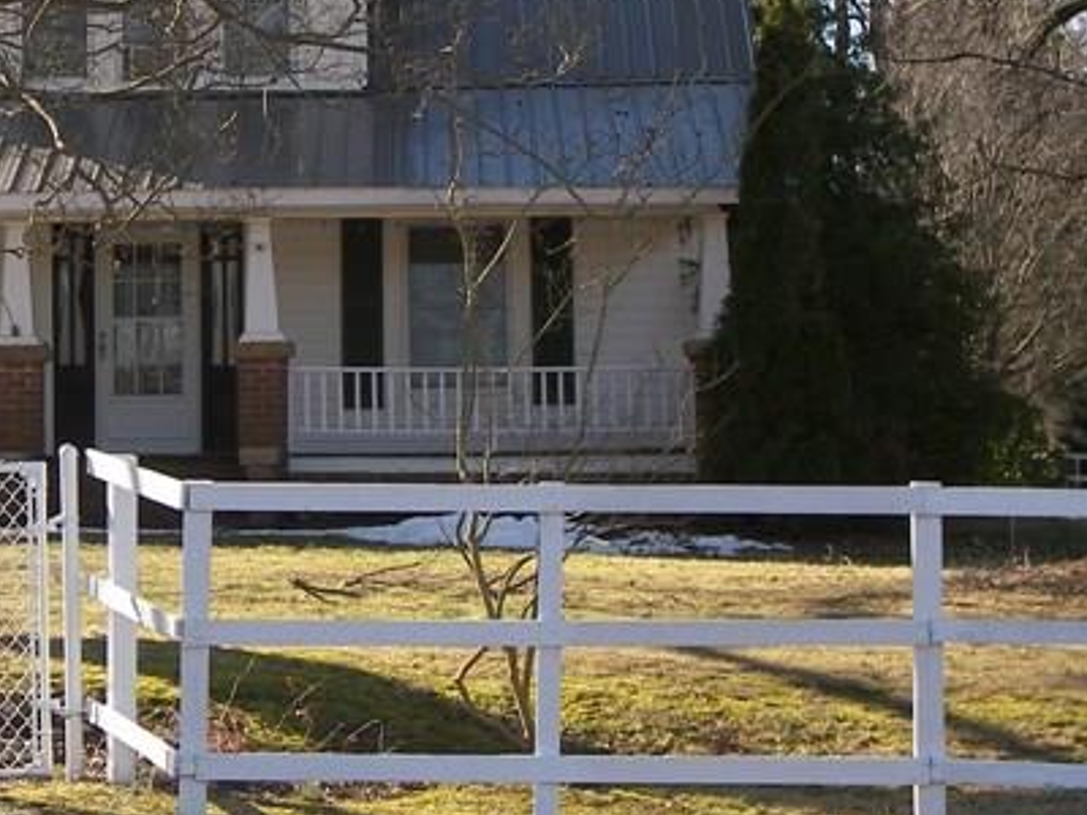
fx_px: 3862
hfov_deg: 15.8
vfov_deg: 12.0
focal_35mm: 123
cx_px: 87
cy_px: 285
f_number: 3.6
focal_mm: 10.1
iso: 50
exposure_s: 1/250
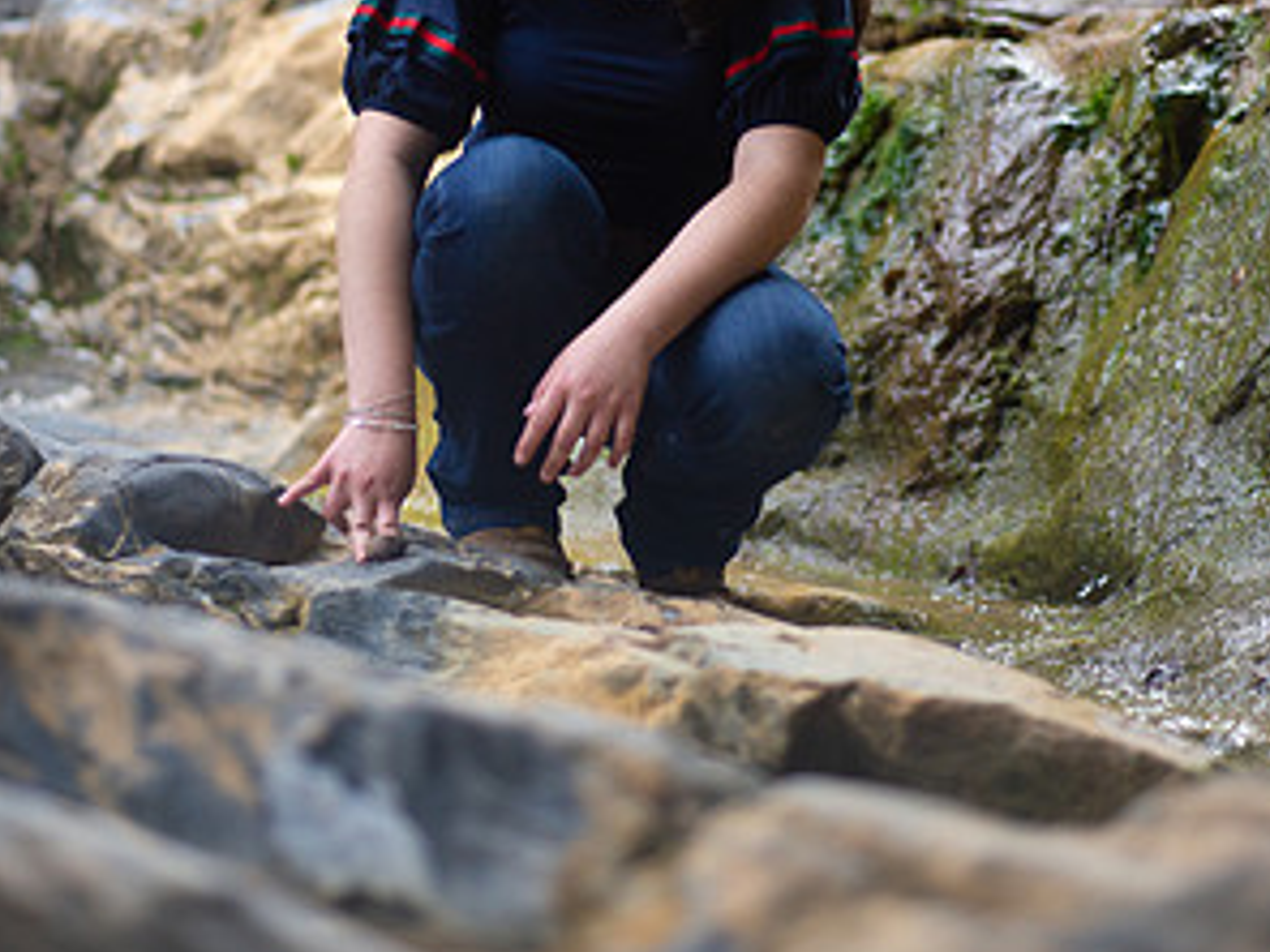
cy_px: 159
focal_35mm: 73
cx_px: 639
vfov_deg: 19.9
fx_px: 2678
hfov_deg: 26.7
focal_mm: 50
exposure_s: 1/3200
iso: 400
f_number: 1.8
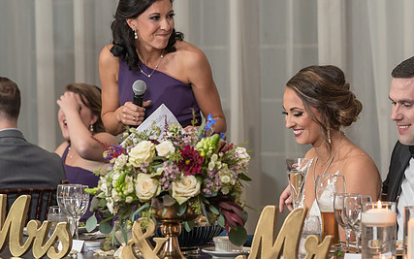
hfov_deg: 16.1
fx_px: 1467
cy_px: 136
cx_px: 247
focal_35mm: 130
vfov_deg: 10.1
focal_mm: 85
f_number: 4
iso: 2000
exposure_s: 1/200
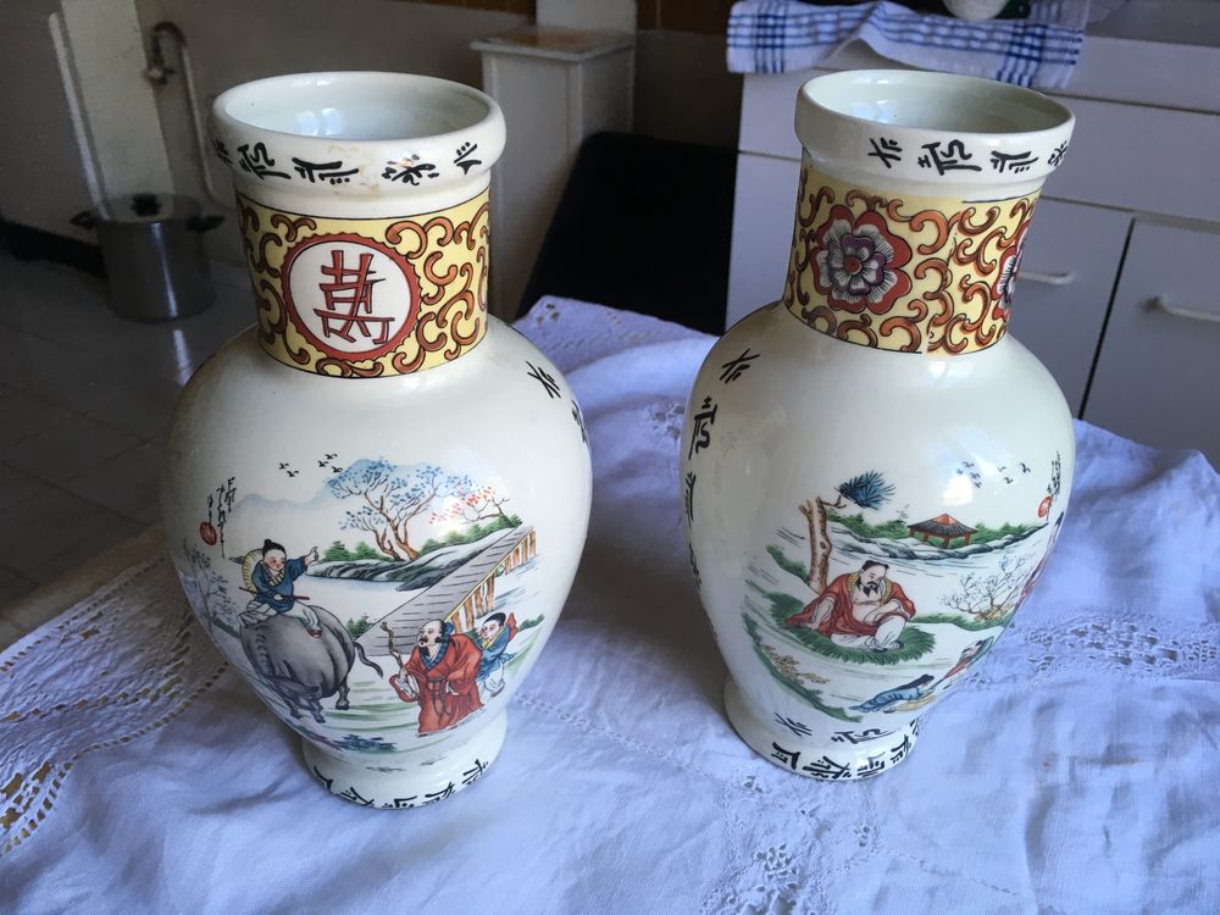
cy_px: 458
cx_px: 610
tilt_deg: -30.2
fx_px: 1022
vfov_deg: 48.2
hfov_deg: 61.7
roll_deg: -0.6
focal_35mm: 29
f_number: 2.2
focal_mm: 4.15
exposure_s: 1/33
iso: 40
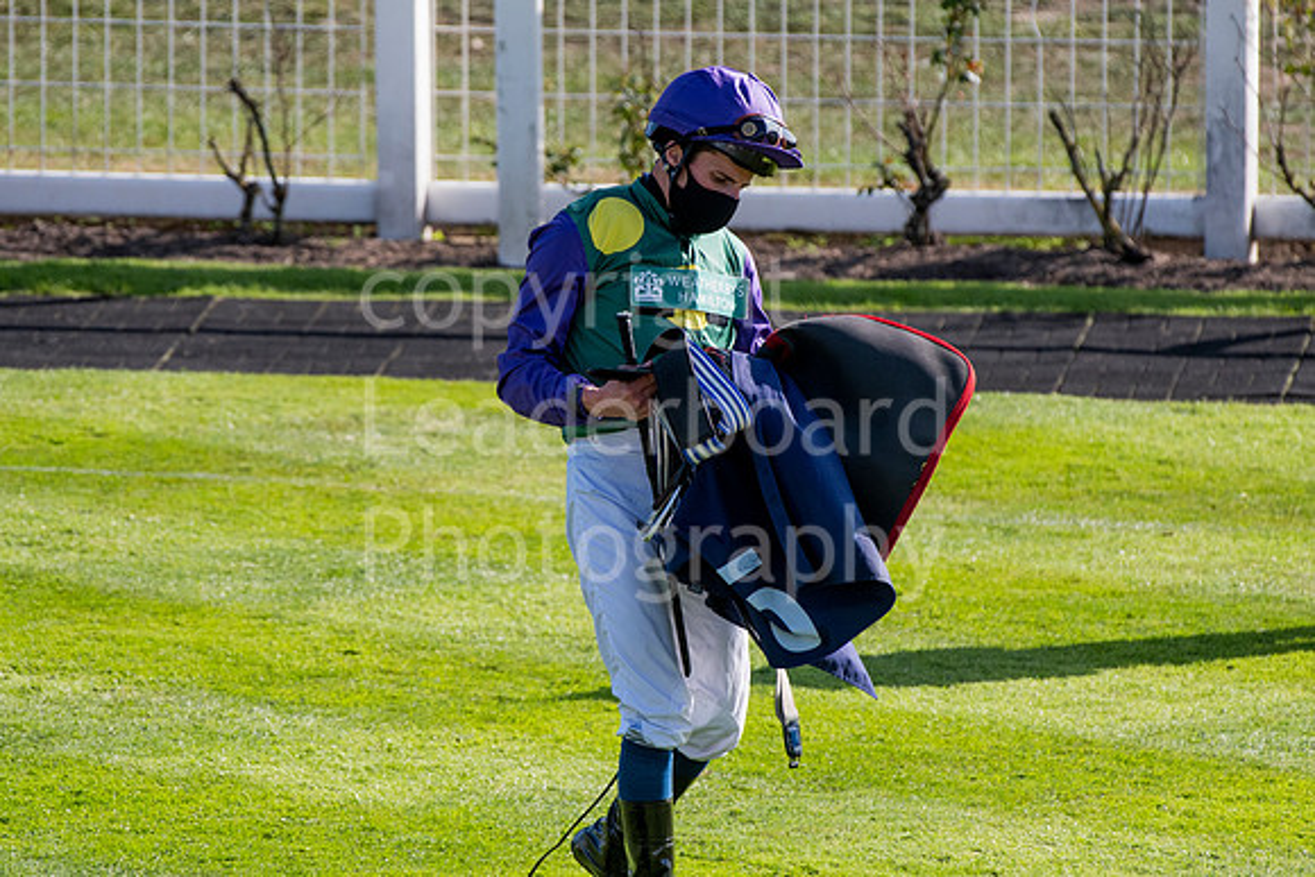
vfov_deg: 2.1
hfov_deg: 3.1
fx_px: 24113
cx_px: 658
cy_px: 438
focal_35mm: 660
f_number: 6.3
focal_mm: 440
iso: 640
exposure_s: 1/1250
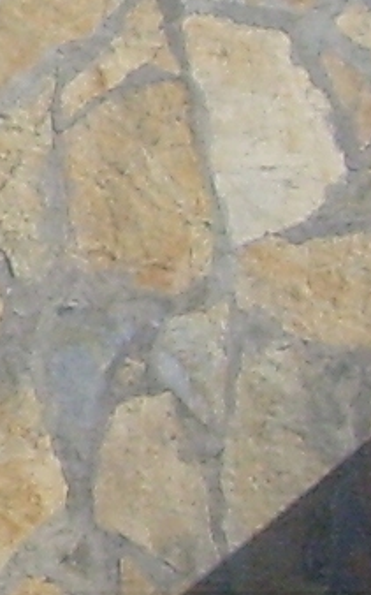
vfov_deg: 5.5
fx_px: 6153
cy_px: 25
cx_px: -1294
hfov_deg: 3.3
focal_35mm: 380
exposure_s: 1/350
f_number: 7.7
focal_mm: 7.2
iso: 80
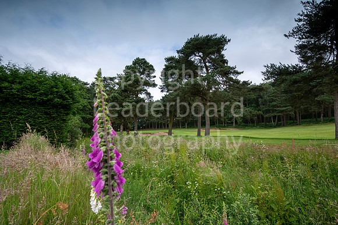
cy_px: 112
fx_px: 150
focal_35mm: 16
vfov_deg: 73.8
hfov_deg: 96.7
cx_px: 169
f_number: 8
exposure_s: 1/400
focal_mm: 16
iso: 400
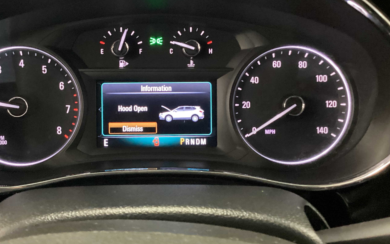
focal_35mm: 42
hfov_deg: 47.0
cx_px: 164
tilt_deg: -25.9
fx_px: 446
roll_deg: -1.5
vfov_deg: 30.5
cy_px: 107
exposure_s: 1/20
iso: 800
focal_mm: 3.3
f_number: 2.4
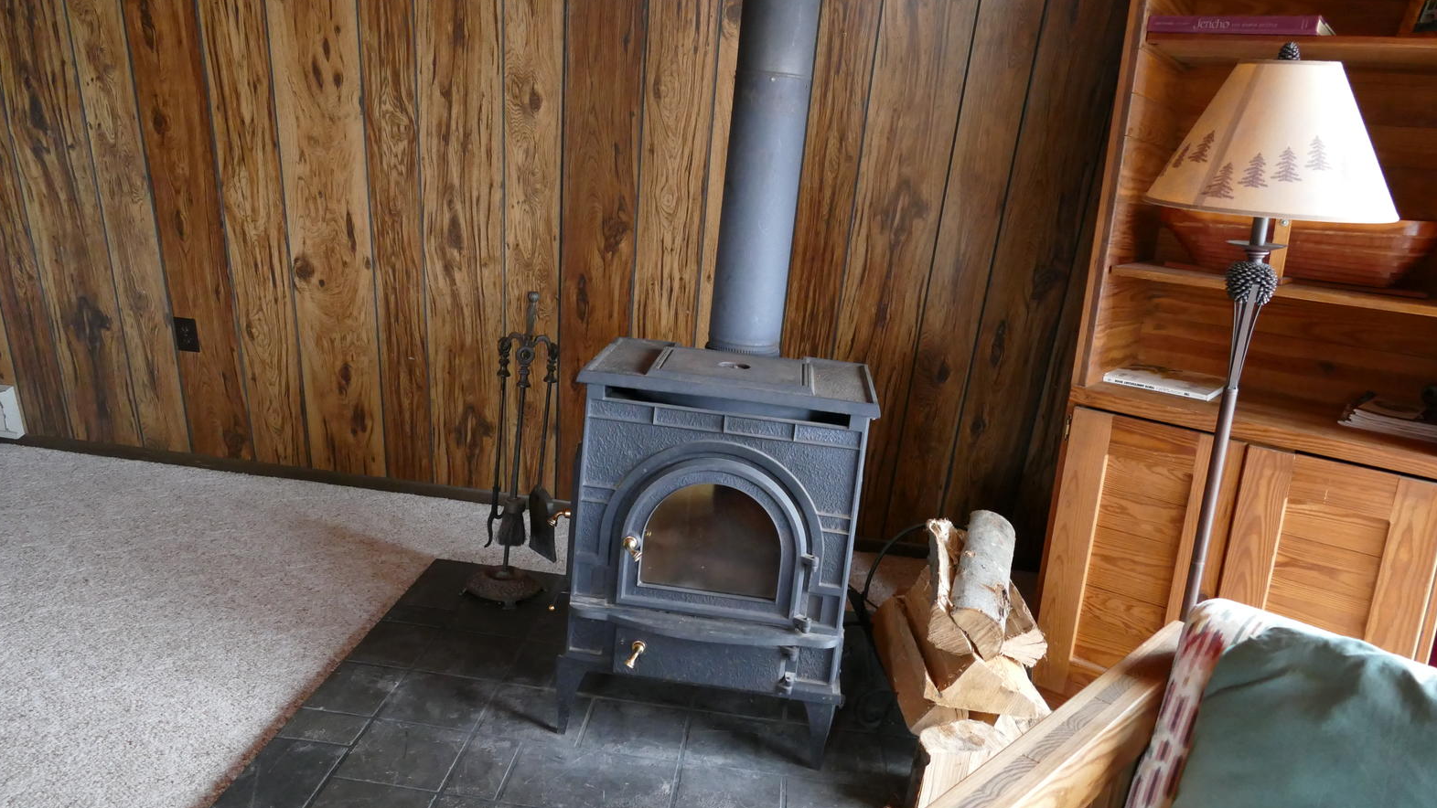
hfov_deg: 69.9
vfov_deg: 42.9
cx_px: 731
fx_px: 1029
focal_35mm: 27
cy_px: 371
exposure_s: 1/50
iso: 1600
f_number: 2.8
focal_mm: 9.12
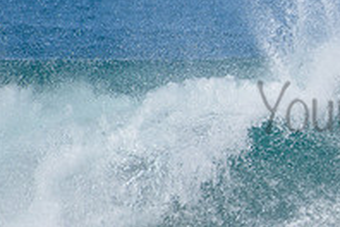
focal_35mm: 1462
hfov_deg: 1.4
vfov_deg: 0.9
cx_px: 434
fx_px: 13807
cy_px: 92
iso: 160
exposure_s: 1/2000
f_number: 5.6
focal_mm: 500
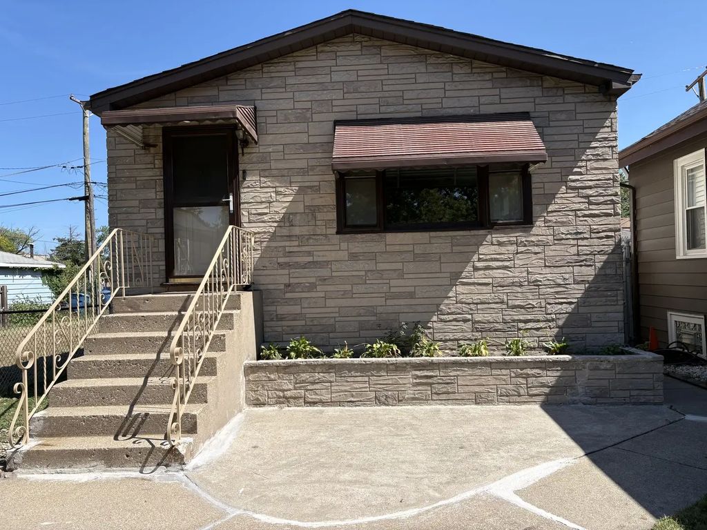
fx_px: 531
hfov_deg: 67.3
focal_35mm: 26
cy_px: 265
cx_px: 354
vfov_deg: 53.1
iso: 50
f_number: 1.6
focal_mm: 5.96
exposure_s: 1/2538
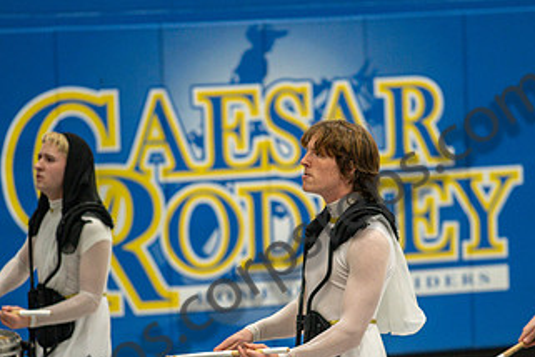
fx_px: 5364
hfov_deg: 5.7
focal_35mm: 361
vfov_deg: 3.8
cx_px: 297
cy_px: 268
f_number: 4
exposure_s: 1/500
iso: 2500
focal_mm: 200
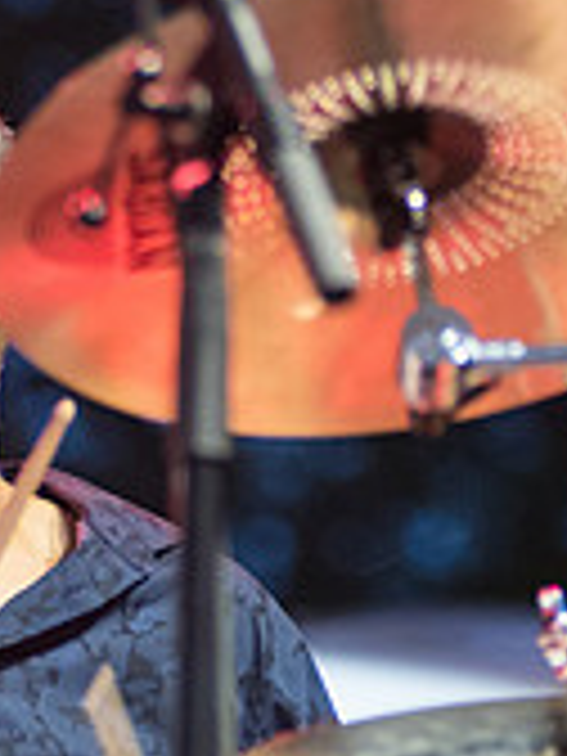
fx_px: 10068
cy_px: 722
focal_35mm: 461
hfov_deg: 3.2
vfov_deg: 4.3
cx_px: -18
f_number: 3.2
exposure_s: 1/250
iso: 3200
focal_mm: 120
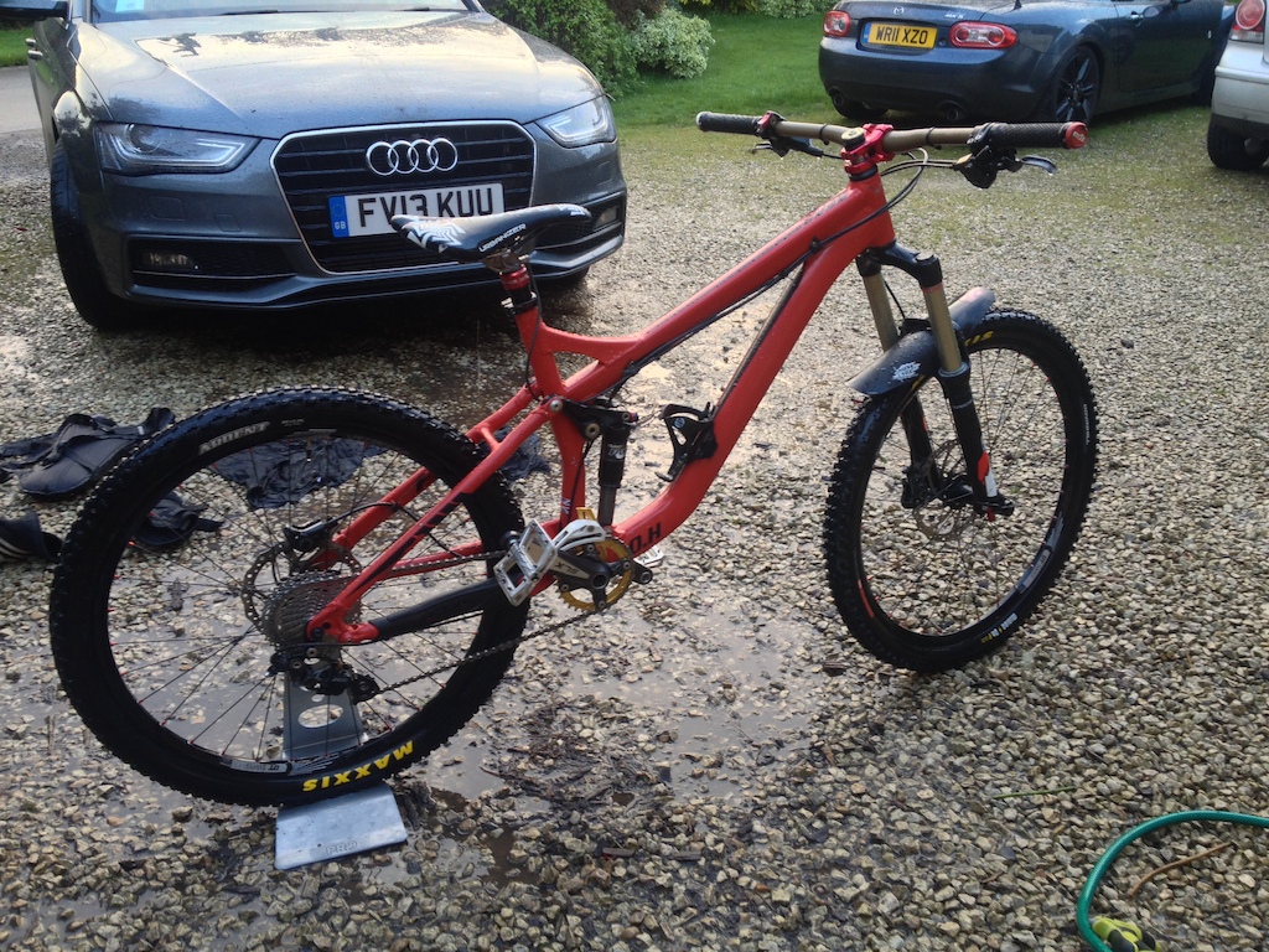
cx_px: 634
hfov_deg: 52.6
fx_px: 1283
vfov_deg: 40.7
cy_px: 476
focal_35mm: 35
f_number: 2.4
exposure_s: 1/30
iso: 64
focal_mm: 4.28
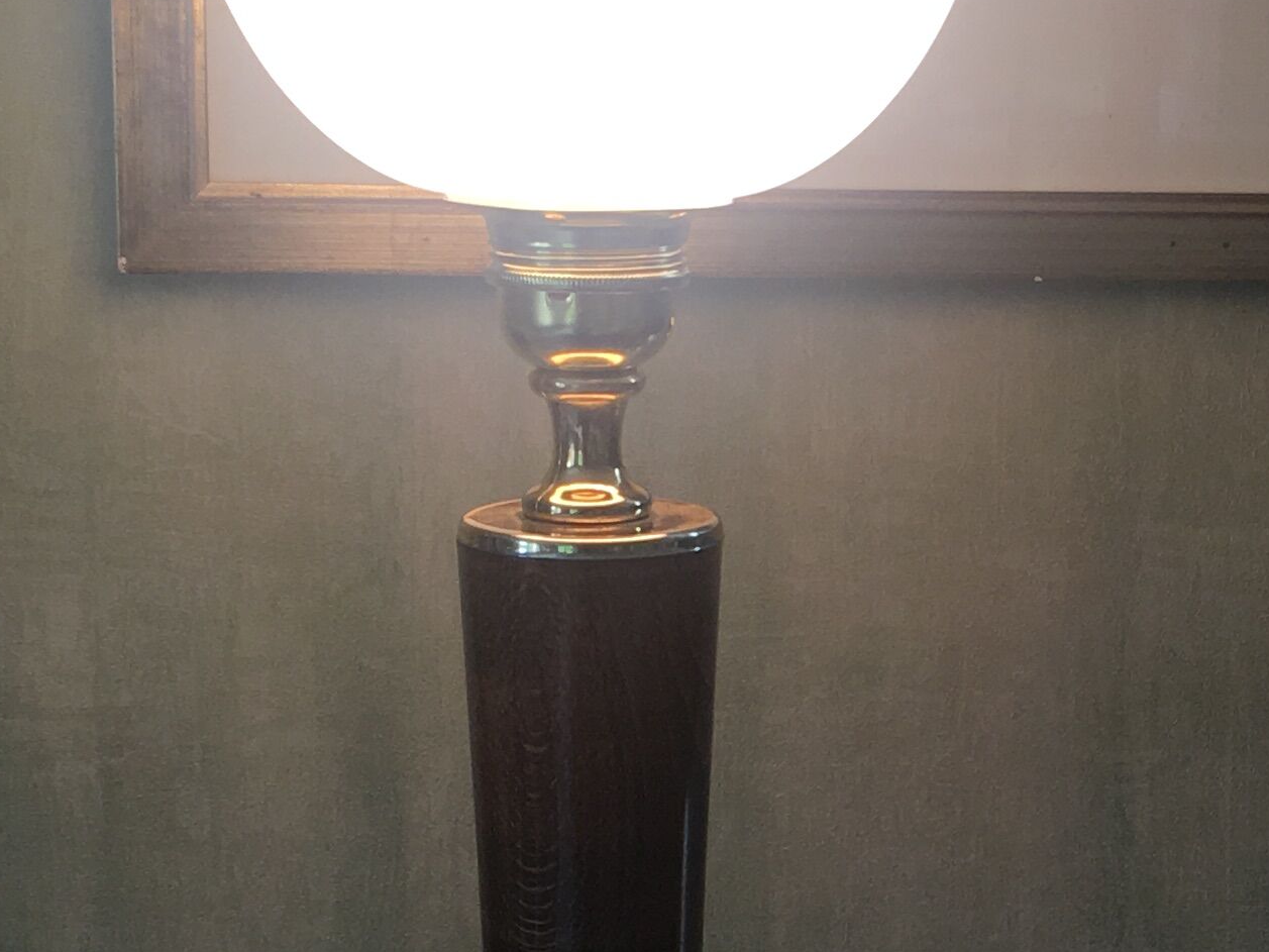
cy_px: 648
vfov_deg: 15.9
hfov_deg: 21.1
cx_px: 773
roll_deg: -0.4
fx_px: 3410
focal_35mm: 93
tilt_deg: -11.5
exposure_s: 1/50
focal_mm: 4.15
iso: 32
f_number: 2.2
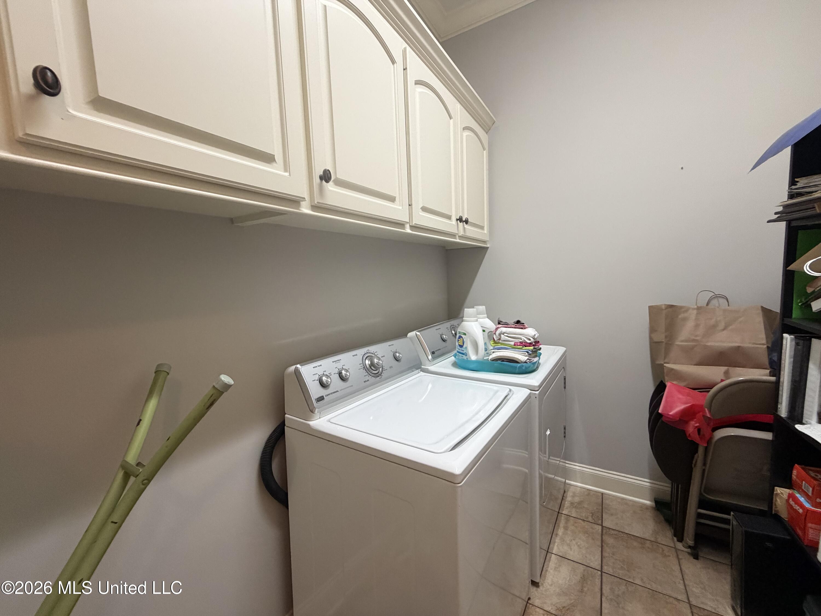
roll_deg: +2.0
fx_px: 332
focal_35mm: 14
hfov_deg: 102.1
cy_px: 308
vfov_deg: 85.7
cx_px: 410
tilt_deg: -5.4
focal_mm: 2.22
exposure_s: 1/60
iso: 320
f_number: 2.2
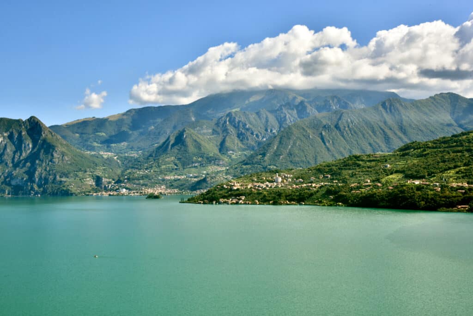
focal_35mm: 46
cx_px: 236
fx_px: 605
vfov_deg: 29.3
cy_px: 158
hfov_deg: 42.7
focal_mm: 46
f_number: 16
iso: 200
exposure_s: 1/50
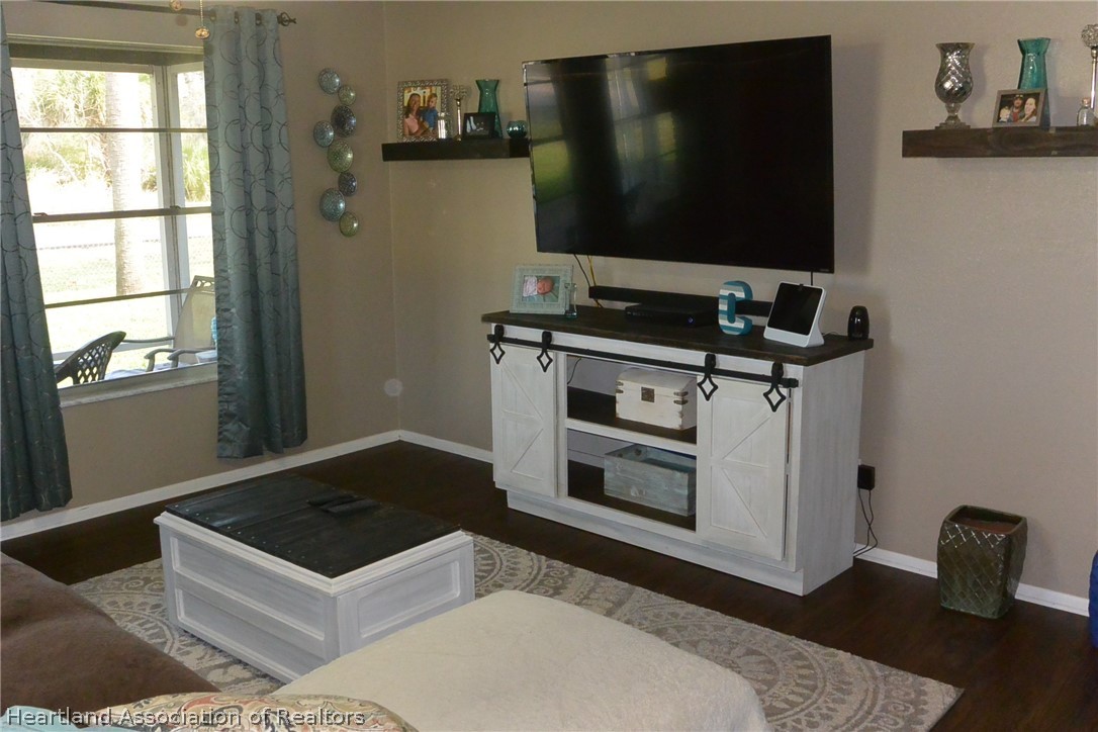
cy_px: 366
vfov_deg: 38.9
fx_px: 1037
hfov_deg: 55.8
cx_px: 549
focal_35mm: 34
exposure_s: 1/60
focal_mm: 12.7
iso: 1250
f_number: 3.8
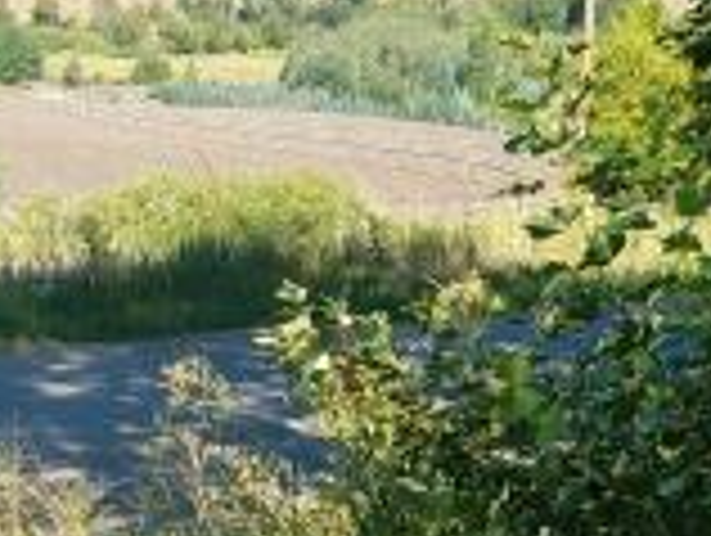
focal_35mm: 105
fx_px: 2160
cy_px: 297
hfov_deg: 18.7
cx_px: 392
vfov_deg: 14.1
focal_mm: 4.2
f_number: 1.7
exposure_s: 1/958
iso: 40
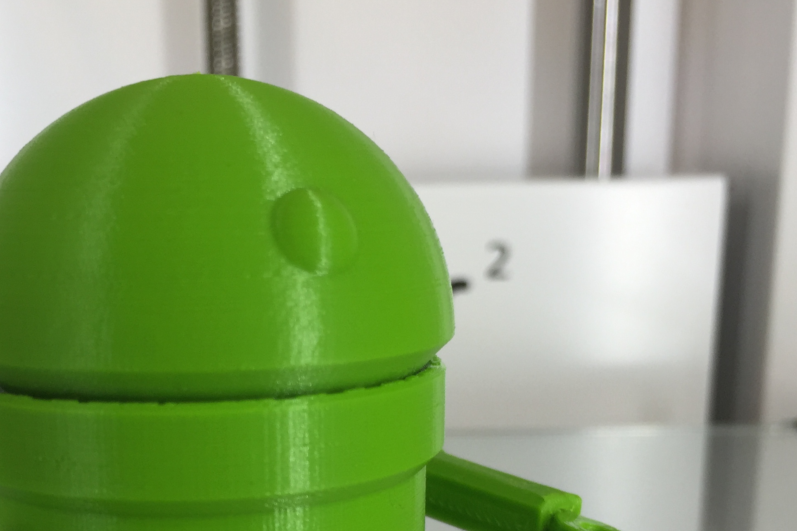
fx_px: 1129
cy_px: 493
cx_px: 284
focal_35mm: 51
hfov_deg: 38.6
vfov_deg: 25.5
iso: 32
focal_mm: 4.15
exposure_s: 1/50
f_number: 2.2
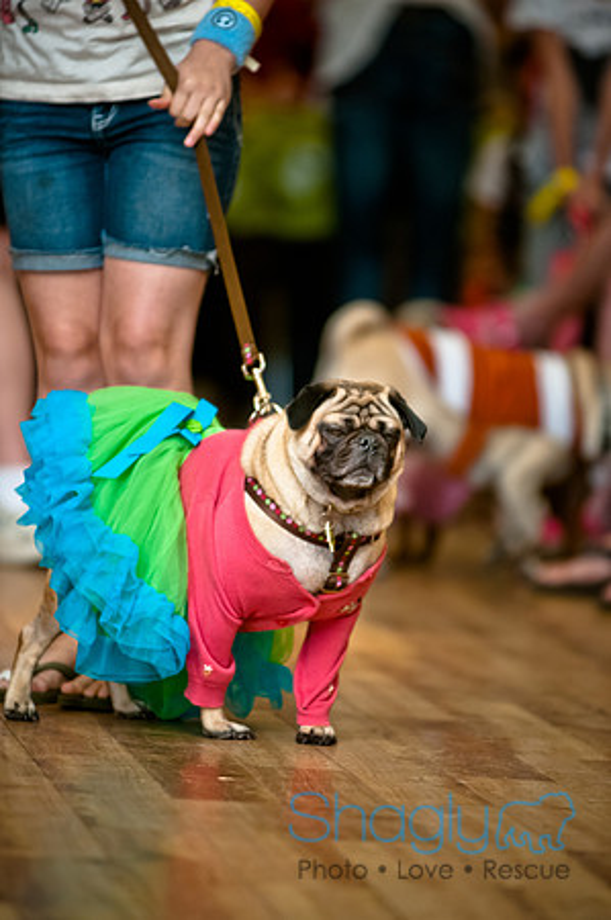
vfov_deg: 6.9
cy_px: 460
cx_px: 306
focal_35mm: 300
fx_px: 7655
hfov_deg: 4.6
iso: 200
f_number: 2.8
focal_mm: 200
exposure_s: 1/200
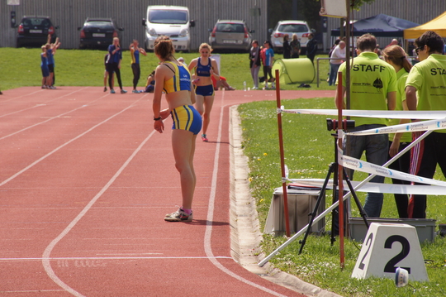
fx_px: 3899
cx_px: 223
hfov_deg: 6.5
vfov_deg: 4.4
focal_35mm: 315
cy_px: 148
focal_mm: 210
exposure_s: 1/160
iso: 100
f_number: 13
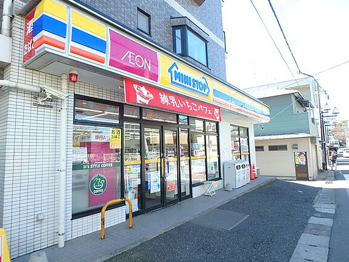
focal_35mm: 22
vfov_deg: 61.1
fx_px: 222
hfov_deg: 76.4
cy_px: 130
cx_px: 176
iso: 125
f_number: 3.5
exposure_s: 1/160
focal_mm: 3.7
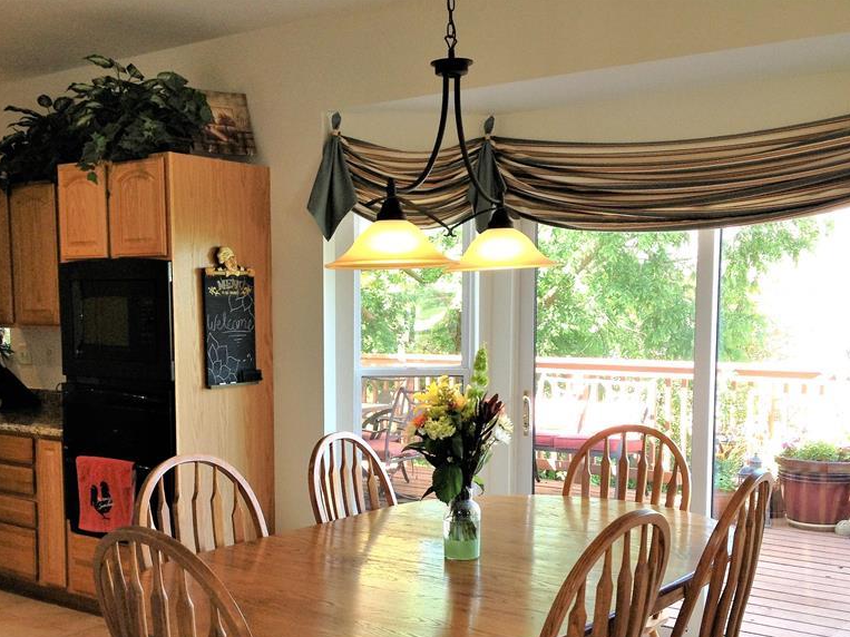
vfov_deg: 30.7
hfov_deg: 40.4
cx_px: 389
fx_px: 1154
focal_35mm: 47
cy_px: 421
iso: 64
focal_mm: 4.28
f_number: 2.4
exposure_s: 1/60
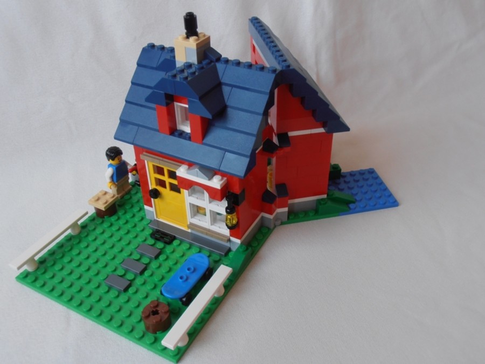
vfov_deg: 38.7
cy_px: 182
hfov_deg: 50.1
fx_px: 518
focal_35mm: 37
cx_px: 242
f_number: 3.9
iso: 80
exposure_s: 1/50
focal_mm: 6.61
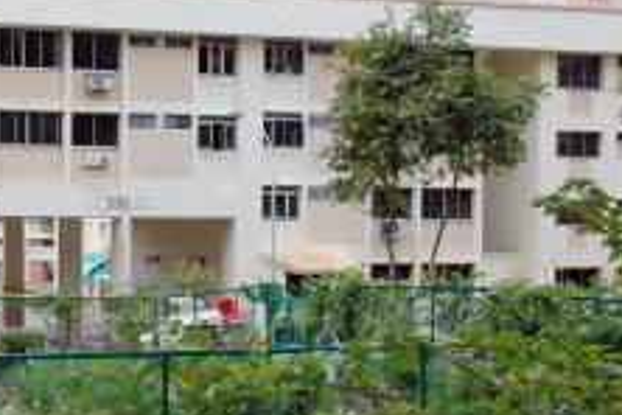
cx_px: -78
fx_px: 1538
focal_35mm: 89
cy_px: 226
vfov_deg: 15.4
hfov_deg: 21.6
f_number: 8
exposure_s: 1/250
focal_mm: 24
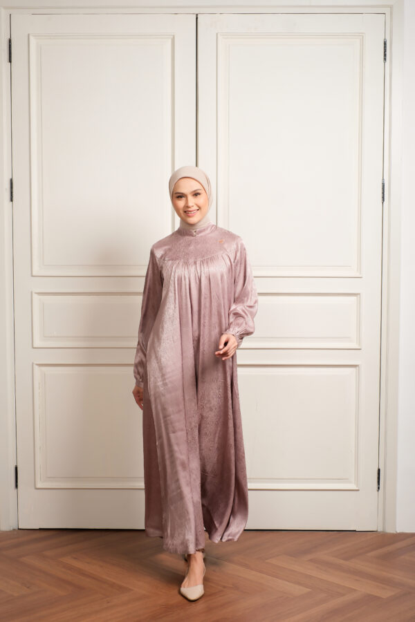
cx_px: 208
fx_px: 916
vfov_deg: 37.5
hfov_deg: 25.5
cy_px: 311
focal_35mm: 53
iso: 250
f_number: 7.1
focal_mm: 35
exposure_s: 1/200
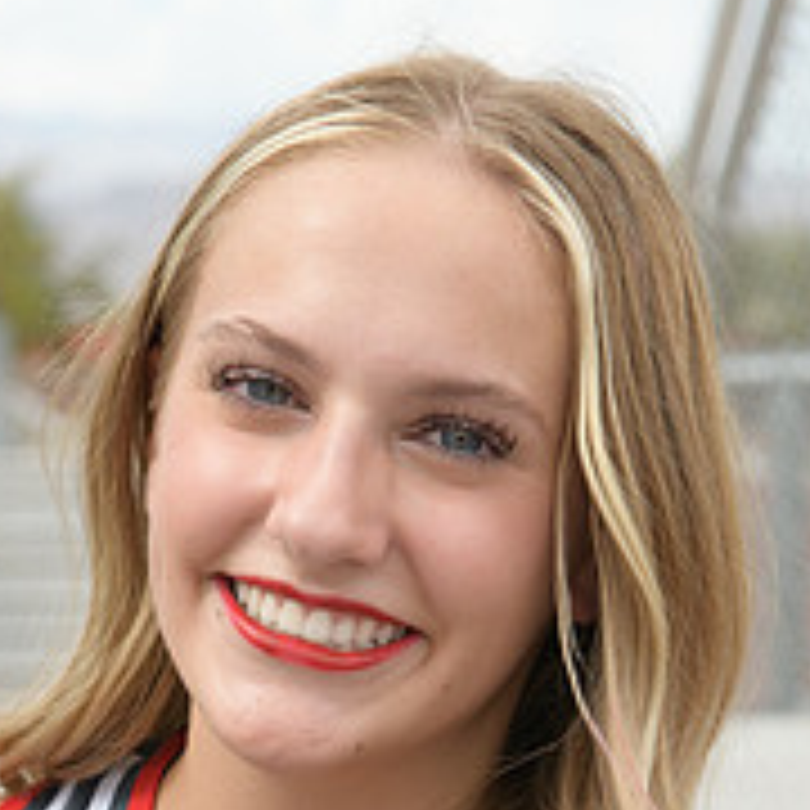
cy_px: 976
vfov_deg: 11.5
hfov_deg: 11.7
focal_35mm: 149
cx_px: 284
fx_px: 3945
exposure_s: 1/1250
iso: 800
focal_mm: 70
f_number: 5.6
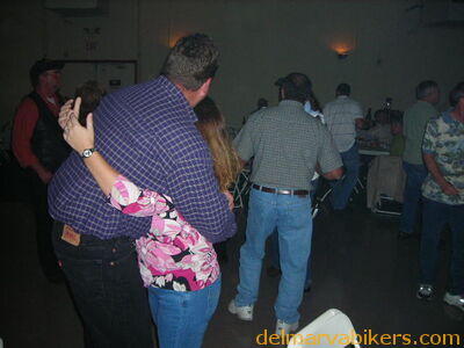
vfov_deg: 37.7
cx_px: 232
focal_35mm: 38
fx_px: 509
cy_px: 174
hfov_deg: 49.0
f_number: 3.2
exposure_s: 1/60.1
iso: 167
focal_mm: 6.3
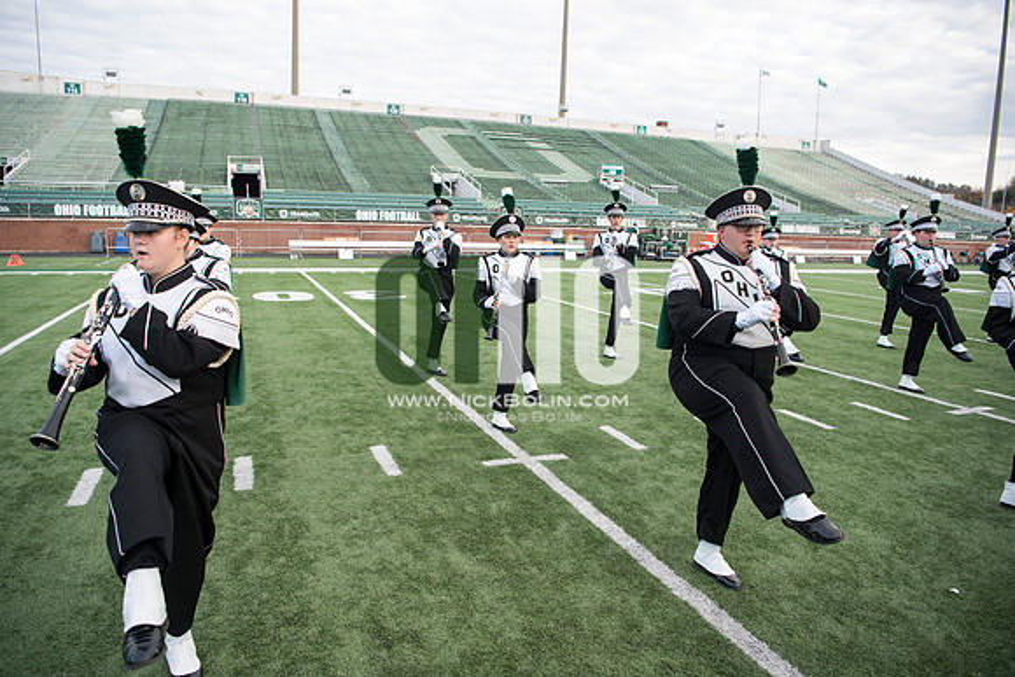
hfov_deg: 73.7
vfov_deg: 53.2
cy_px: 338
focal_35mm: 24
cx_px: 508
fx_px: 677
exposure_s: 1/500
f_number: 3.5
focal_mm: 24
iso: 180
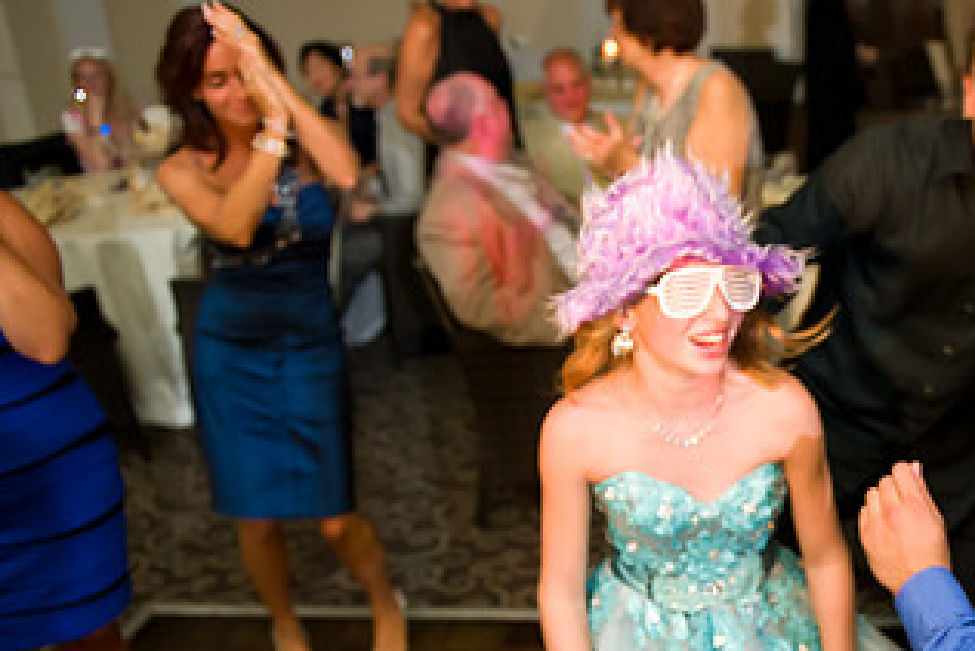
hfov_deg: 42.4
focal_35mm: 44
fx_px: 1192
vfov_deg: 30.0
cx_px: 787
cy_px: 494
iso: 1600
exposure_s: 1/125
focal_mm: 24
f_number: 3.2
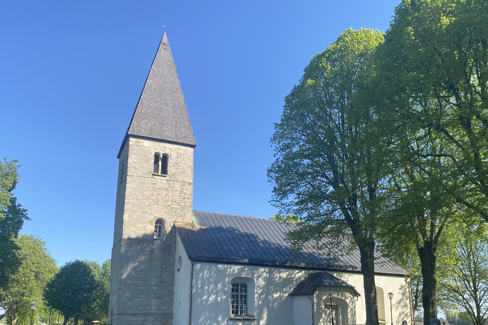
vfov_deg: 42.0
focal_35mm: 31
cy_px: 207
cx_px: 238
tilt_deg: +15.6
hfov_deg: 60.3
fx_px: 420
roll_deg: -0.7
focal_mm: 4.25
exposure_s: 1/1447
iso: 32
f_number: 1.8
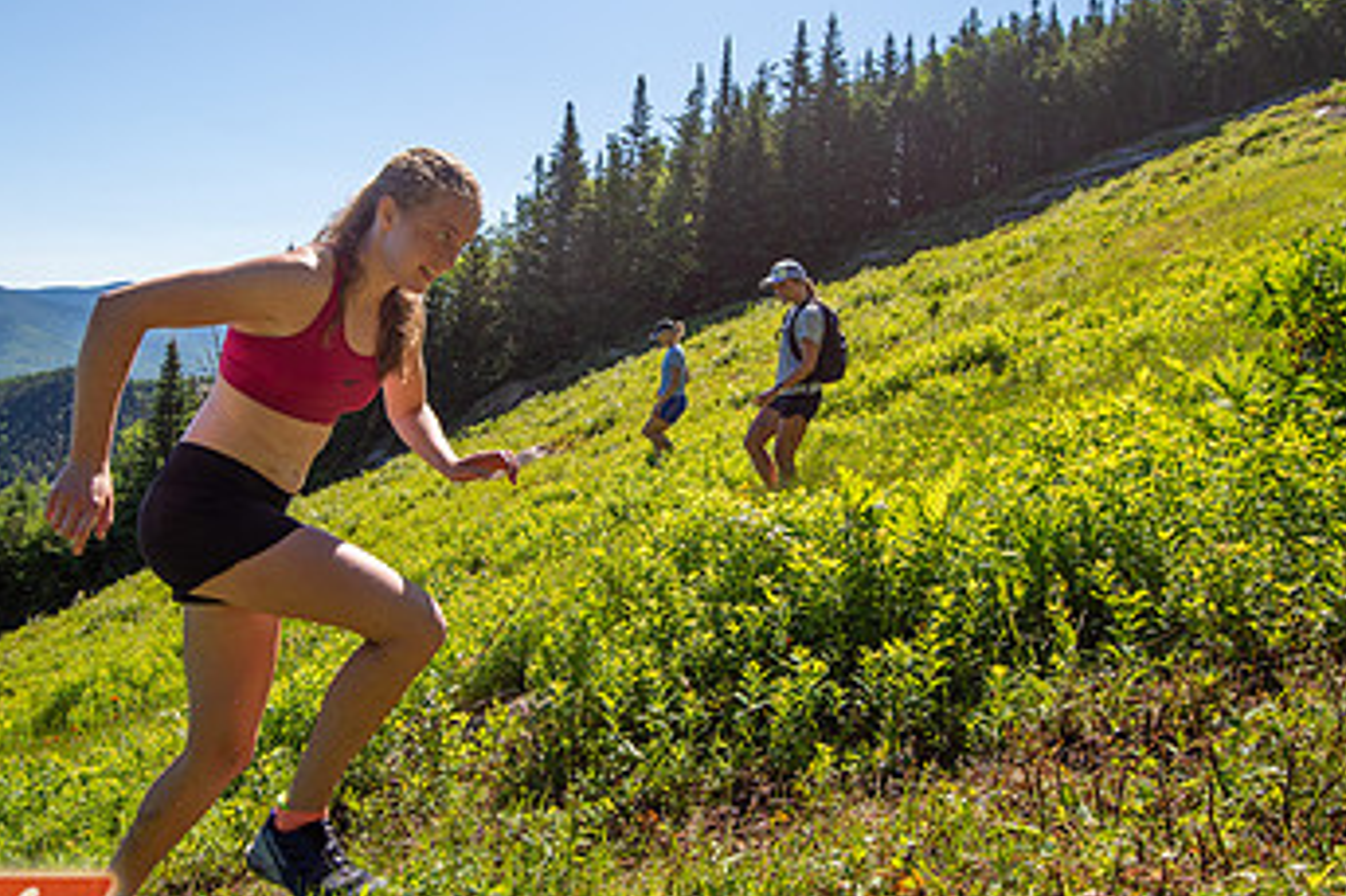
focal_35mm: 27
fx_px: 1009
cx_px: 587
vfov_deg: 47.8
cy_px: 391
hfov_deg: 67.1
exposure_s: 1/640
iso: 100
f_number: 5
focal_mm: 16
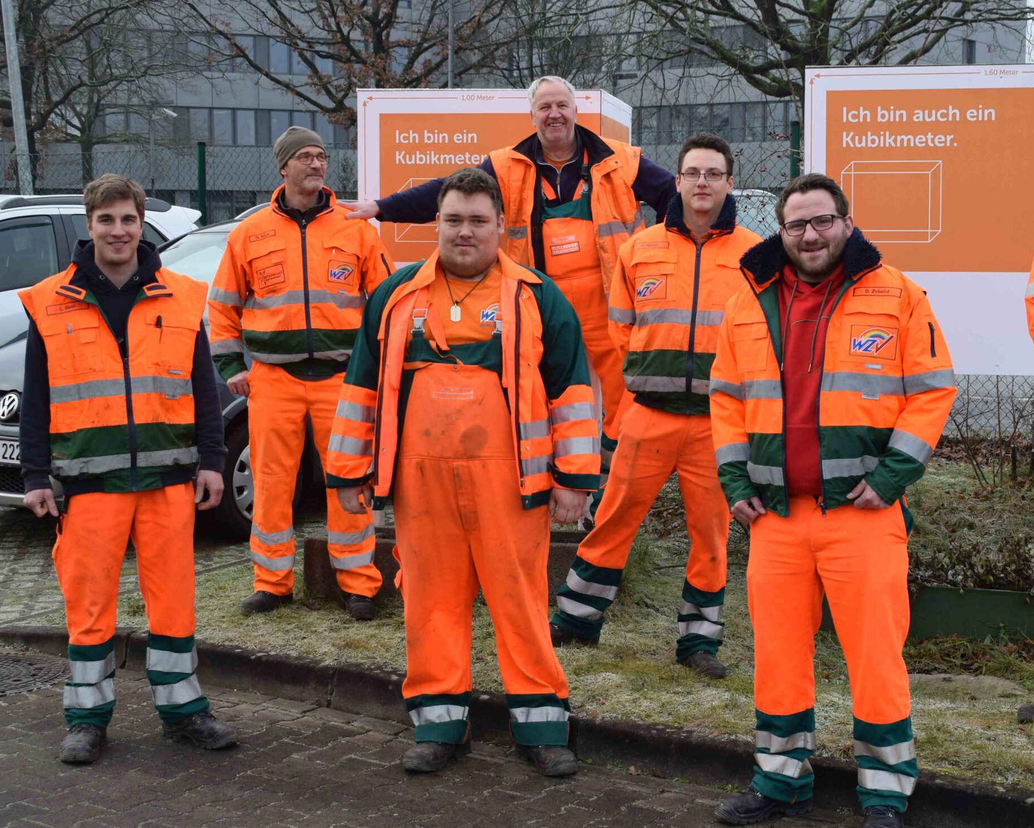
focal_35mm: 61
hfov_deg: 30.9
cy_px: 433
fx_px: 1856
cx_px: 667
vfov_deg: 25.1
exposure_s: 1/200
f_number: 7.1
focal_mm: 31
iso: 400
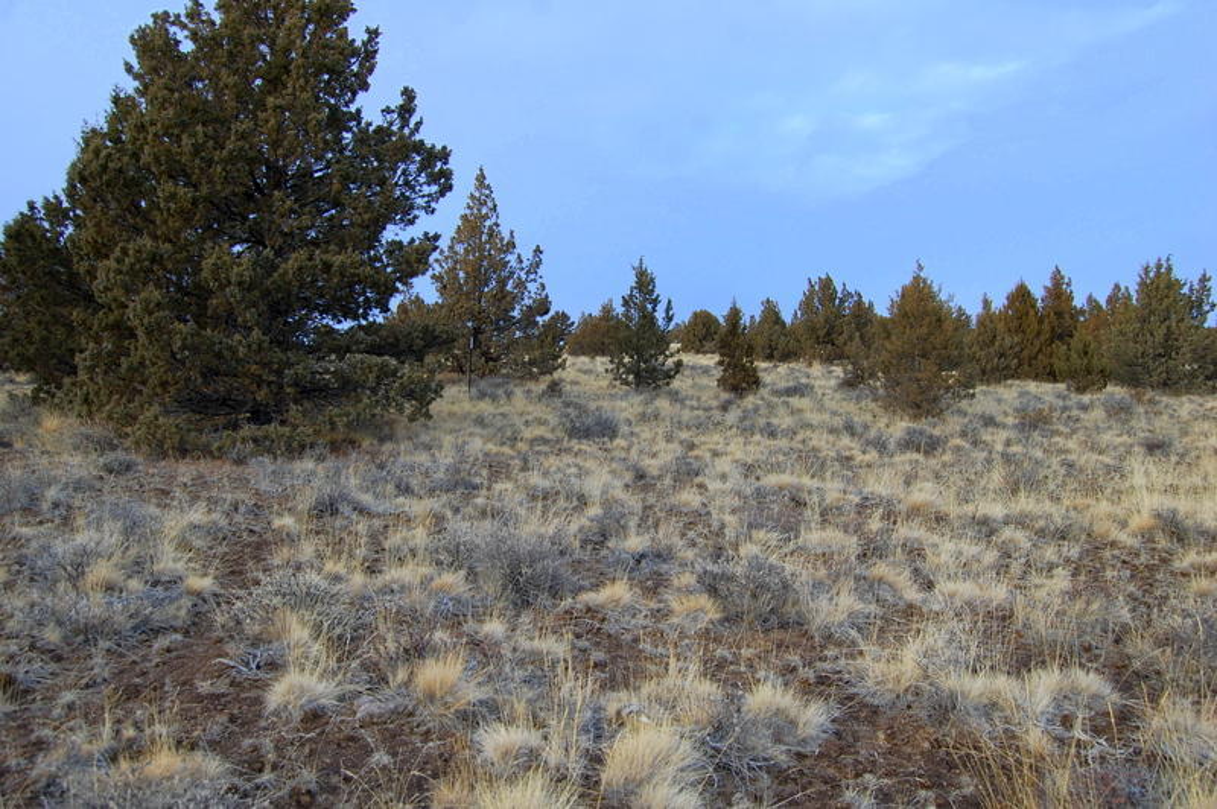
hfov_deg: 67.4
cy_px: 404
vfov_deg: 47.9
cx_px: 608
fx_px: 912
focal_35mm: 27
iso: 220
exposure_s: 1/125
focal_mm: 18
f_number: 5.6
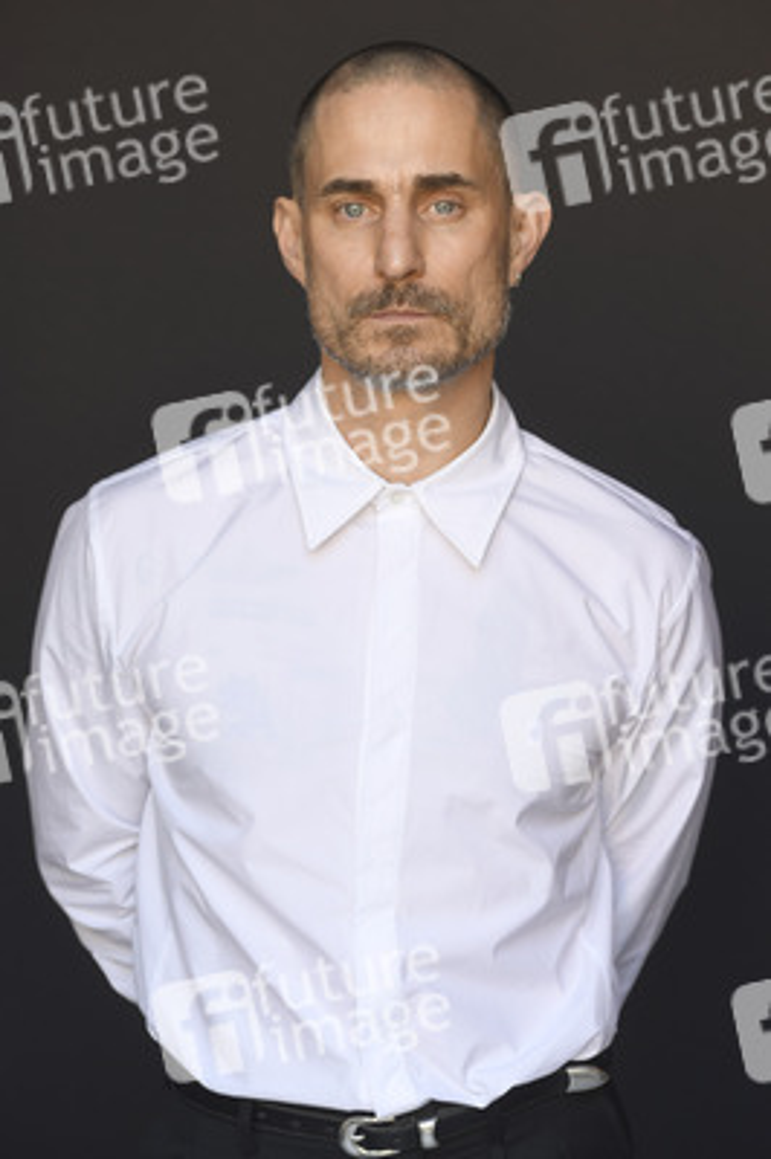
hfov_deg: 13.7
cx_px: 386
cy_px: 580
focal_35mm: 100
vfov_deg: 20.4
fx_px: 3218
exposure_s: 1/320
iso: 800
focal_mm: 100
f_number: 5
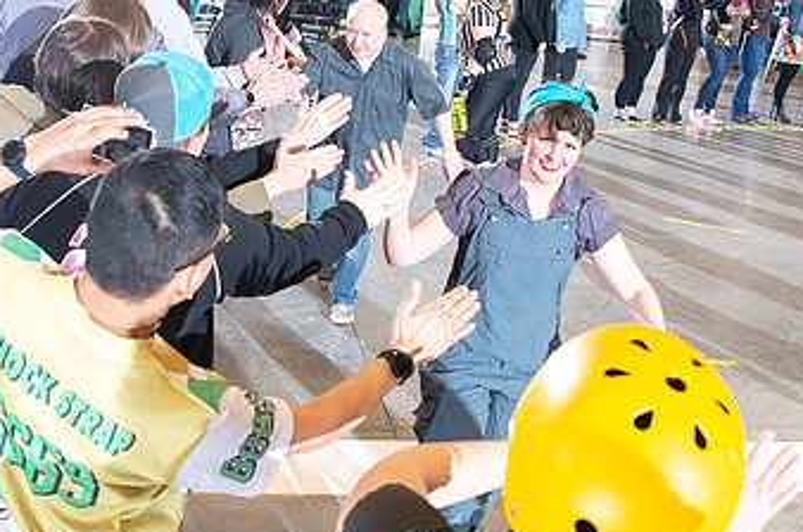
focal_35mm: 51
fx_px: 1135
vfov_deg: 26.4
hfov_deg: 38.9
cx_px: 374
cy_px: 230
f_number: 6.3
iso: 640
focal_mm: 24
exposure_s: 1/160
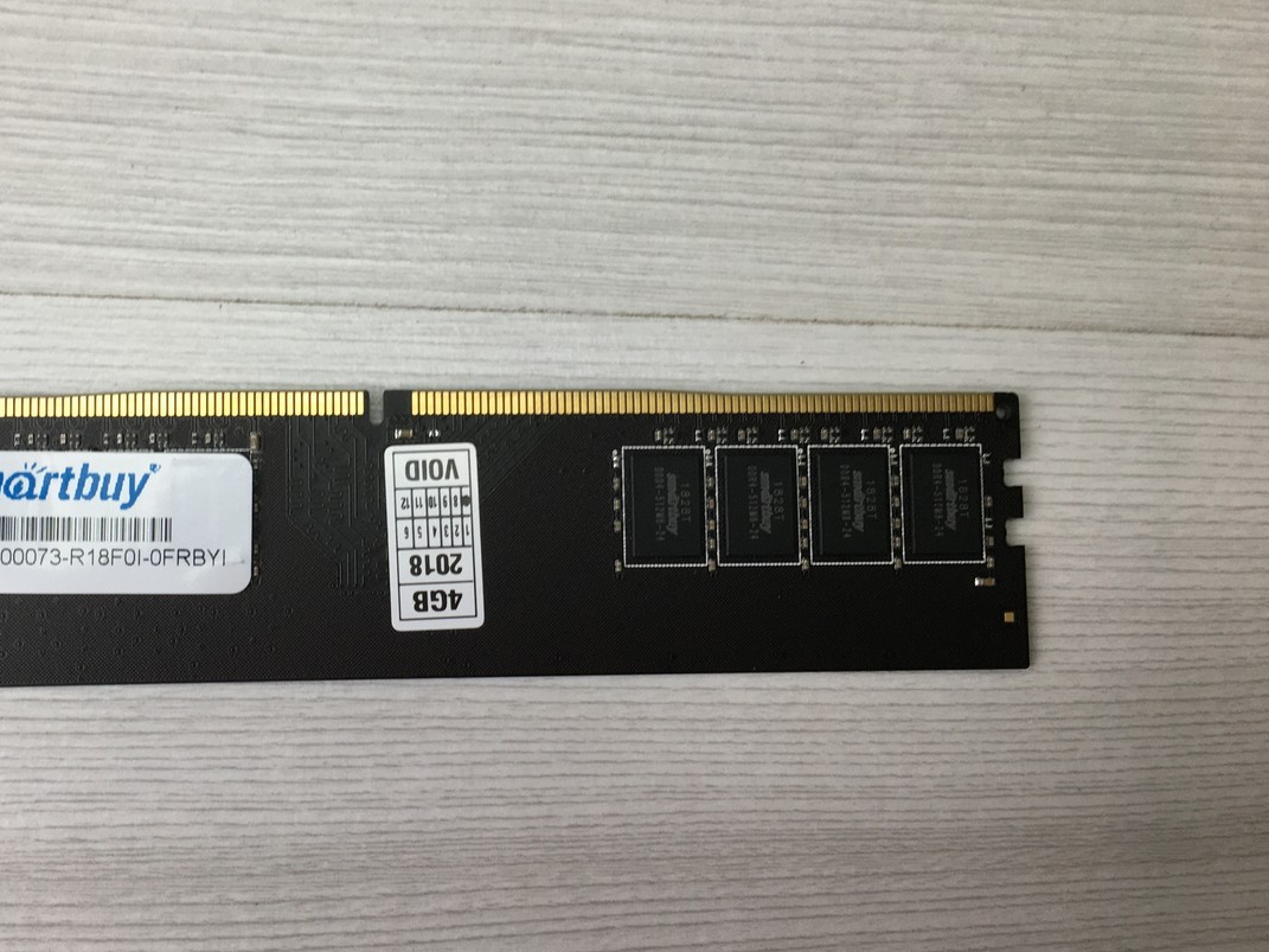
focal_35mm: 39
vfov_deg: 36.8
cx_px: 418
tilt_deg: -83.1
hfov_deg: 47.1
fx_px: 1430
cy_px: 452
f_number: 2.2
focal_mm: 4.15
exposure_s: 1/100
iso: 40
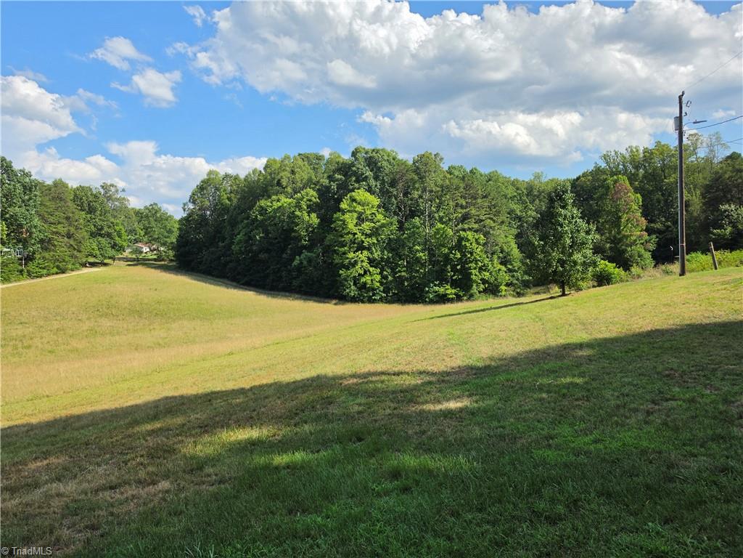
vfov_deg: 58.9
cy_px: 279
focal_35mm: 23
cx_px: 372
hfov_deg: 73.9
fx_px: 494
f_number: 1.4
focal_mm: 6.5
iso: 64
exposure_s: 1/6147
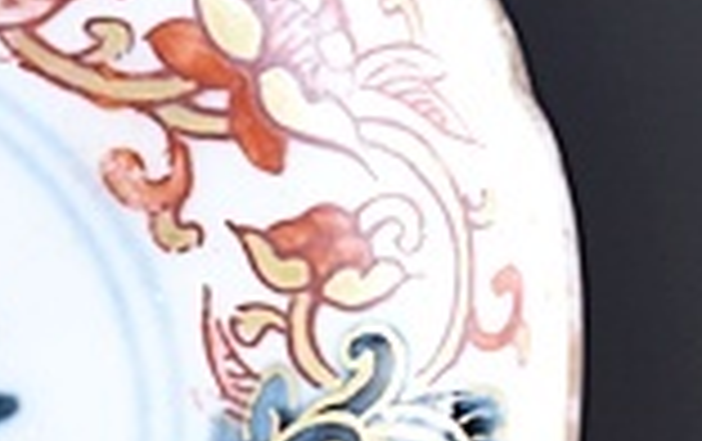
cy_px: 524
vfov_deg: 3.1
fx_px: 8250
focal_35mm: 431
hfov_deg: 4.8
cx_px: -270
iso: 200
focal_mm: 55
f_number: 5.6
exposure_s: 1/3
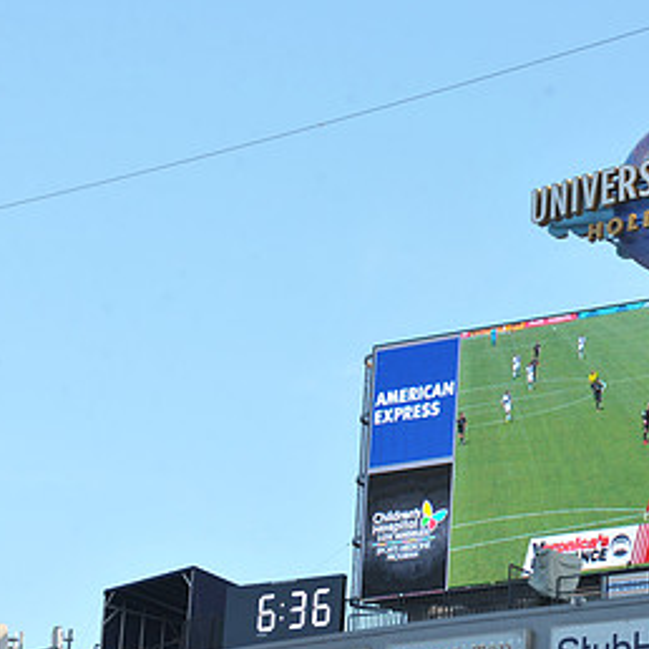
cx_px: 654
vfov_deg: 11.4
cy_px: 382
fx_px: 3245
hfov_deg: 11.3
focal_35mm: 153
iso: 400
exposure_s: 1/250
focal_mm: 80
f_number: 9
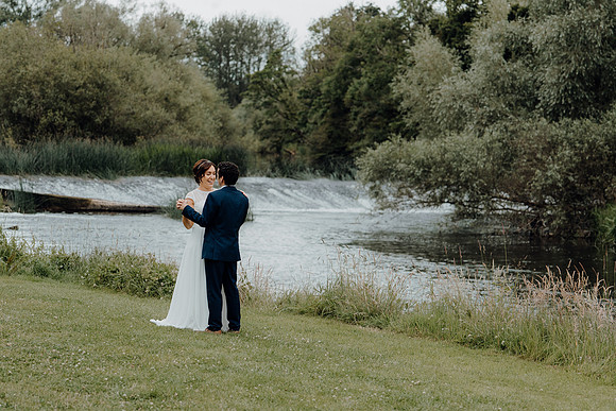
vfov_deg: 13.0
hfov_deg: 19.5
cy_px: 206
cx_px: 308
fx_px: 1797
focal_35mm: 105
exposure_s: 1/800
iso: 125
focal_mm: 70
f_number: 2.8
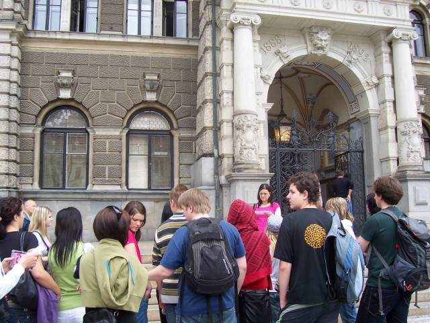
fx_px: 460
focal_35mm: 37
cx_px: 215
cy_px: 162
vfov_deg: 38.7
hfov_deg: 50.1
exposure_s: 1/250
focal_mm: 5.6
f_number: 2.8
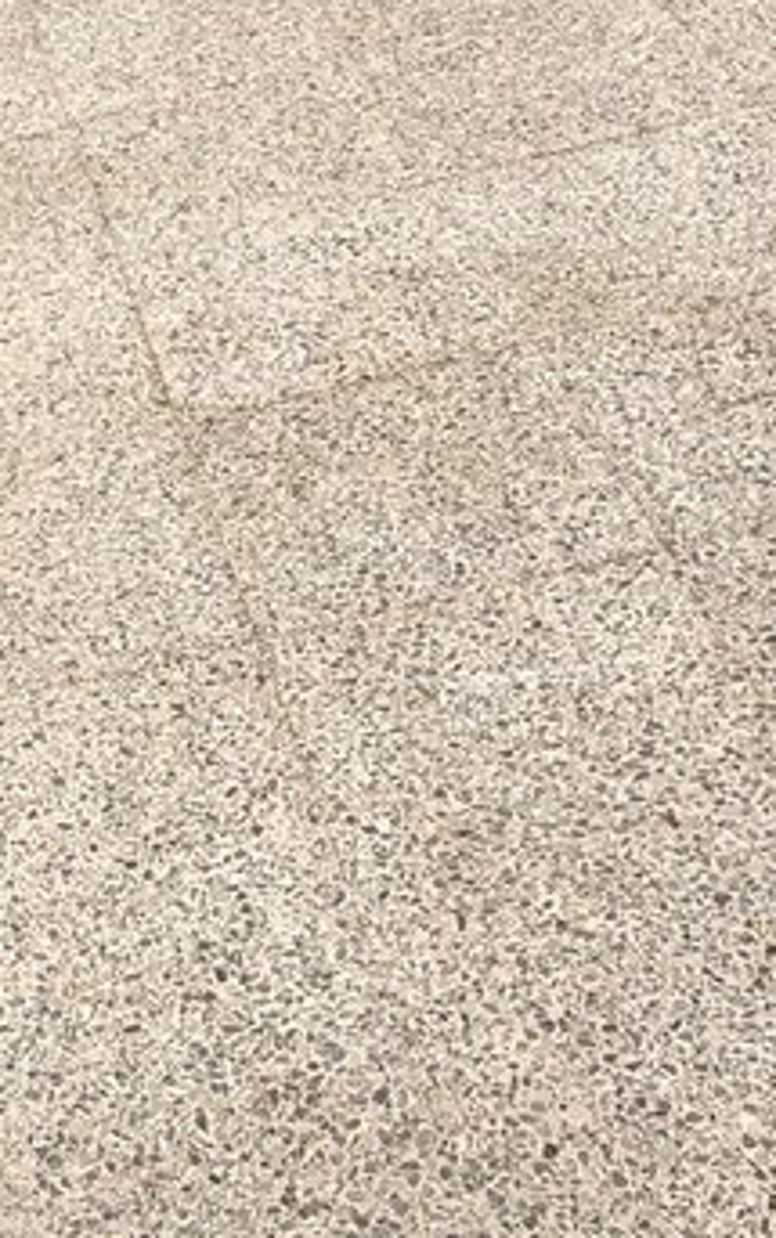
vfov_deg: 26.5
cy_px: 206
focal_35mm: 76
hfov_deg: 15.9
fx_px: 2566
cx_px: -359
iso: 1300
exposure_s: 1/60
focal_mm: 5.56
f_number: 1.8
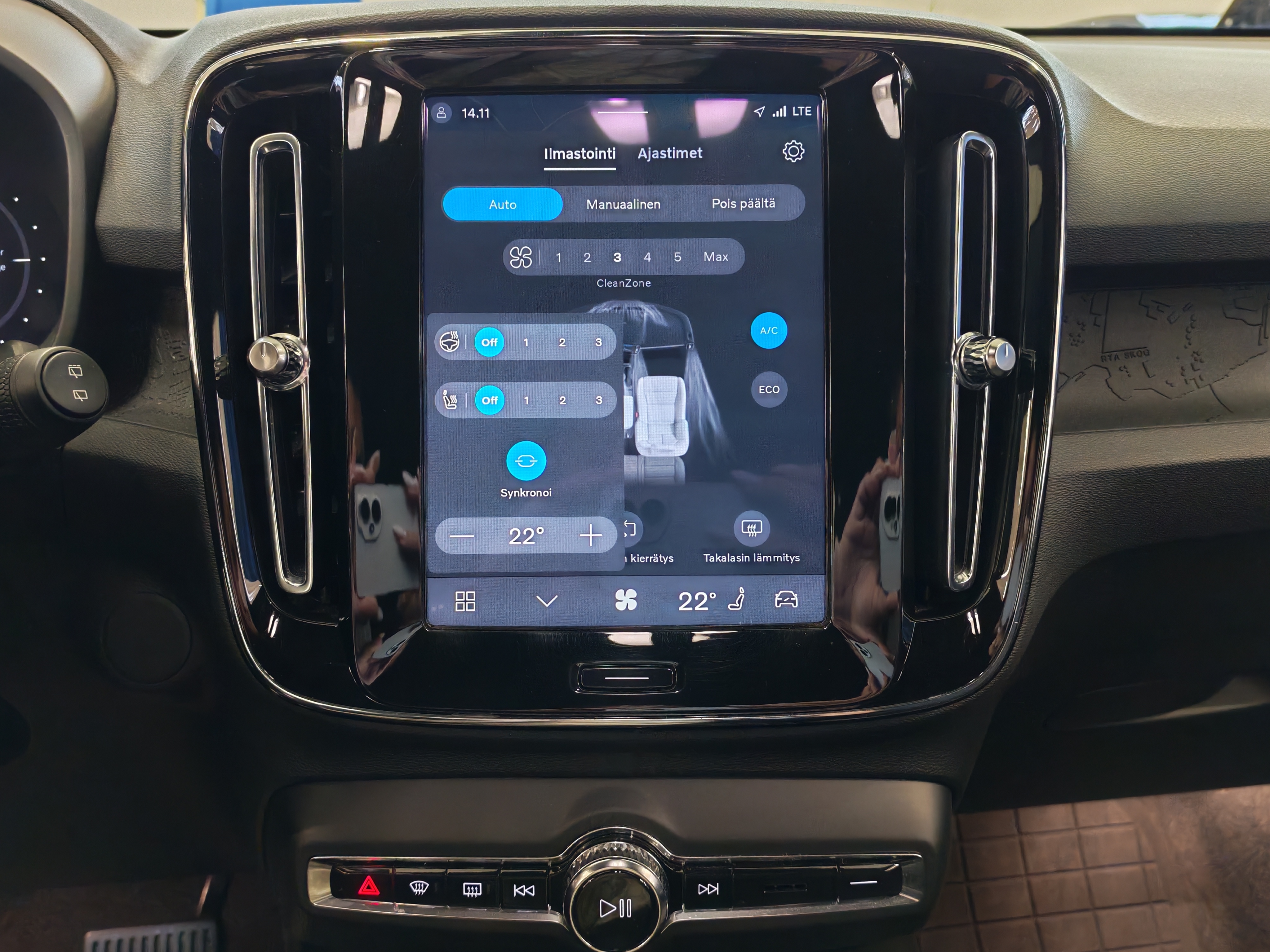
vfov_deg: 46.8
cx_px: 635
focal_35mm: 30
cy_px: 476
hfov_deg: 60.0
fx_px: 1101
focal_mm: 6.12
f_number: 1.9
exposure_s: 1/50
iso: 2000
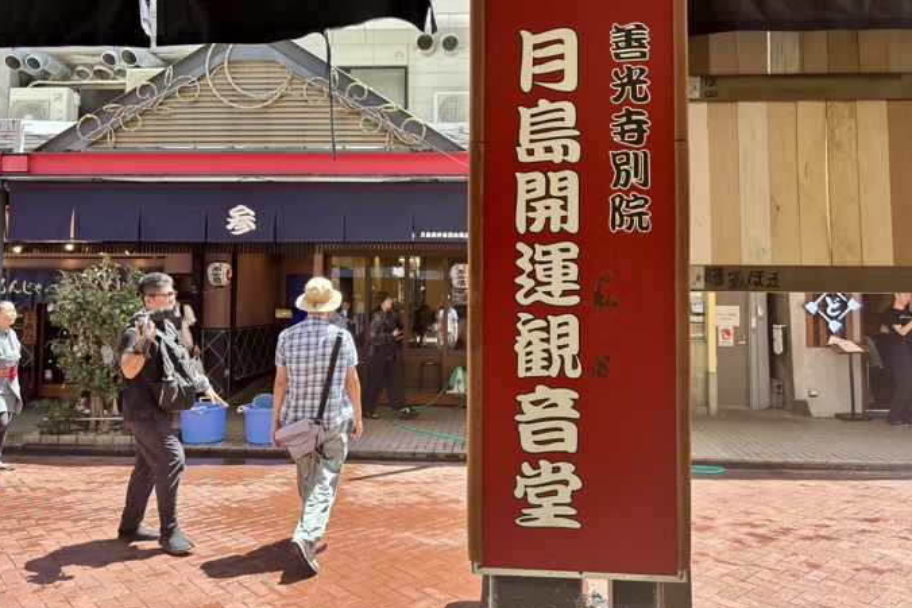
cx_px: 456
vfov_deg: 46.3
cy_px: 268
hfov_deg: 65.5
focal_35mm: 28
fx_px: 709
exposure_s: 1/296
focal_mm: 5.96
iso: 50
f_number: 1.6
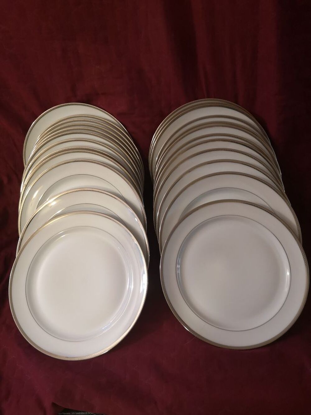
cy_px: 208
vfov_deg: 65.3
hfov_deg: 51.4
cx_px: 156
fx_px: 323
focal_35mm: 27
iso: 320
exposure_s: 1/33.3
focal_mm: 3.95
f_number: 1.8
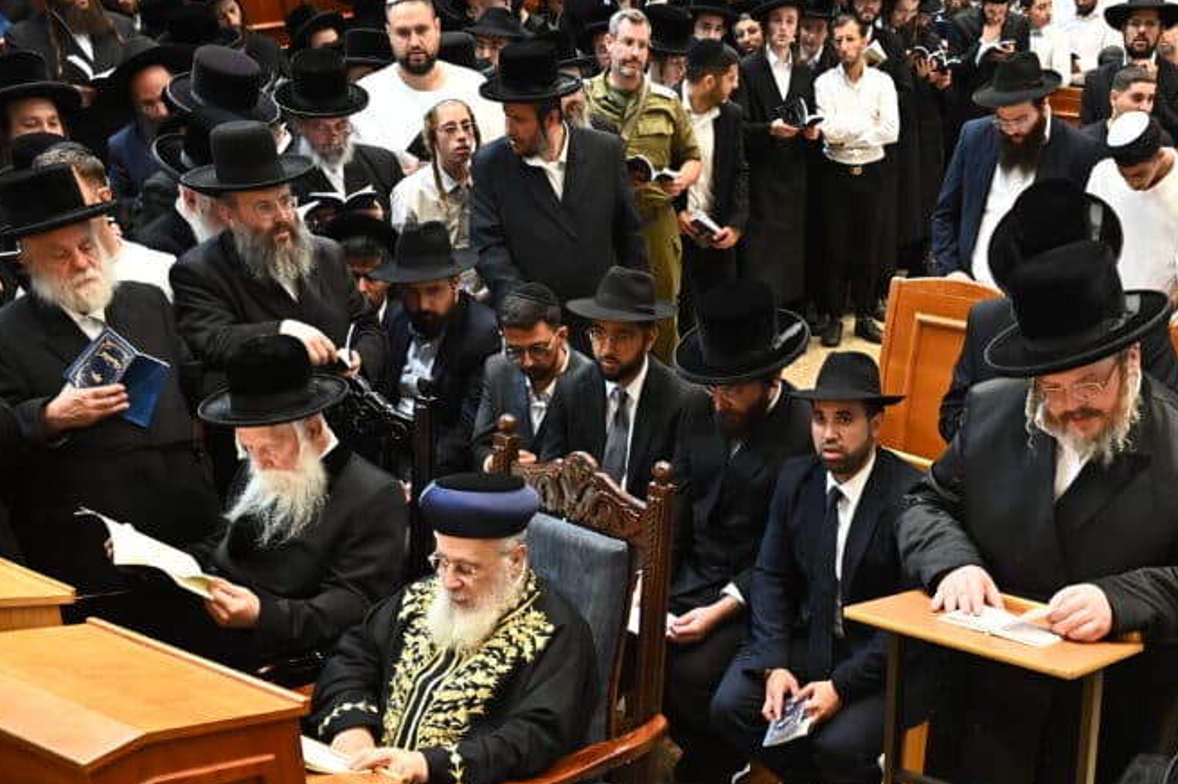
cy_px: 604
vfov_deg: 26.6
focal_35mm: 50
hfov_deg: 39.4
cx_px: 736
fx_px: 1635
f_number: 4.5
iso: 3200
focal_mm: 32
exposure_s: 1/125
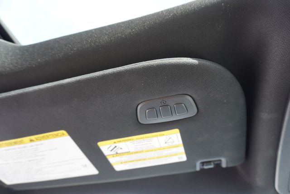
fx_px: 194
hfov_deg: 73.7
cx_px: 145
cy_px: 97
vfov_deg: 53.2
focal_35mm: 24
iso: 400
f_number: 4
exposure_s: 1/60
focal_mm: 16
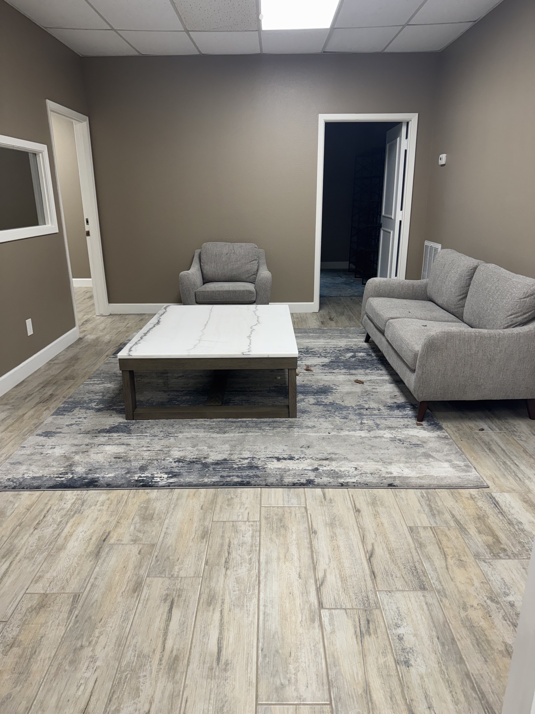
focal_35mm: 24
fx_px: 495
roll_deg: +0.7
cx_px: 268
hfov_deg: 56.8
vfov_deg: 71.6
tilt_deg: -17.9
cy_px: 357
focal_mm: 6.76
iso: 125
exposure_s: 1/120
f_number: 1.78
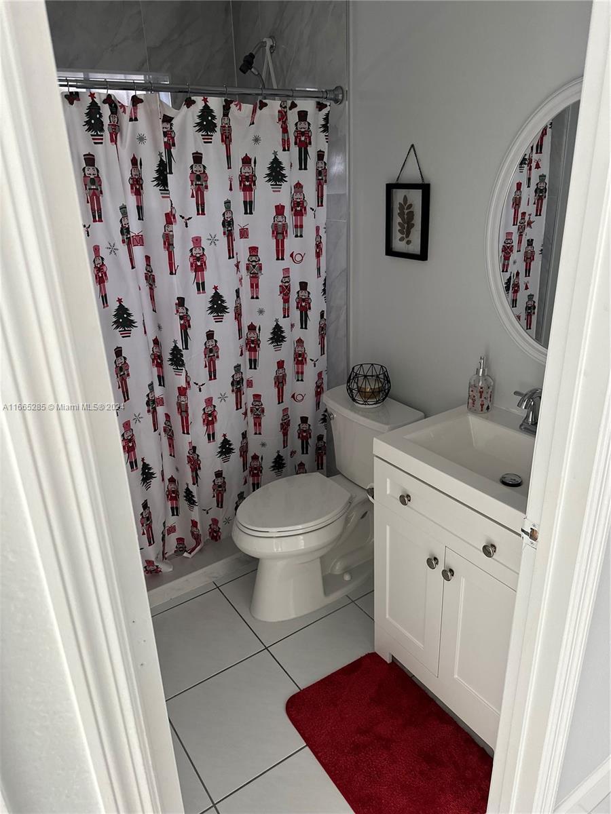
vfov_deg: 71.6
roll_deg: +1.5
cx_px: 306
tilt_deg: -22.0
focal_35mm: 24
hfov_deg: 56.8
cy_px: 407
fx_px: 565
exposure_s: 1/60
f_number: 1.78
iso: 320
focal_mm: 6.86
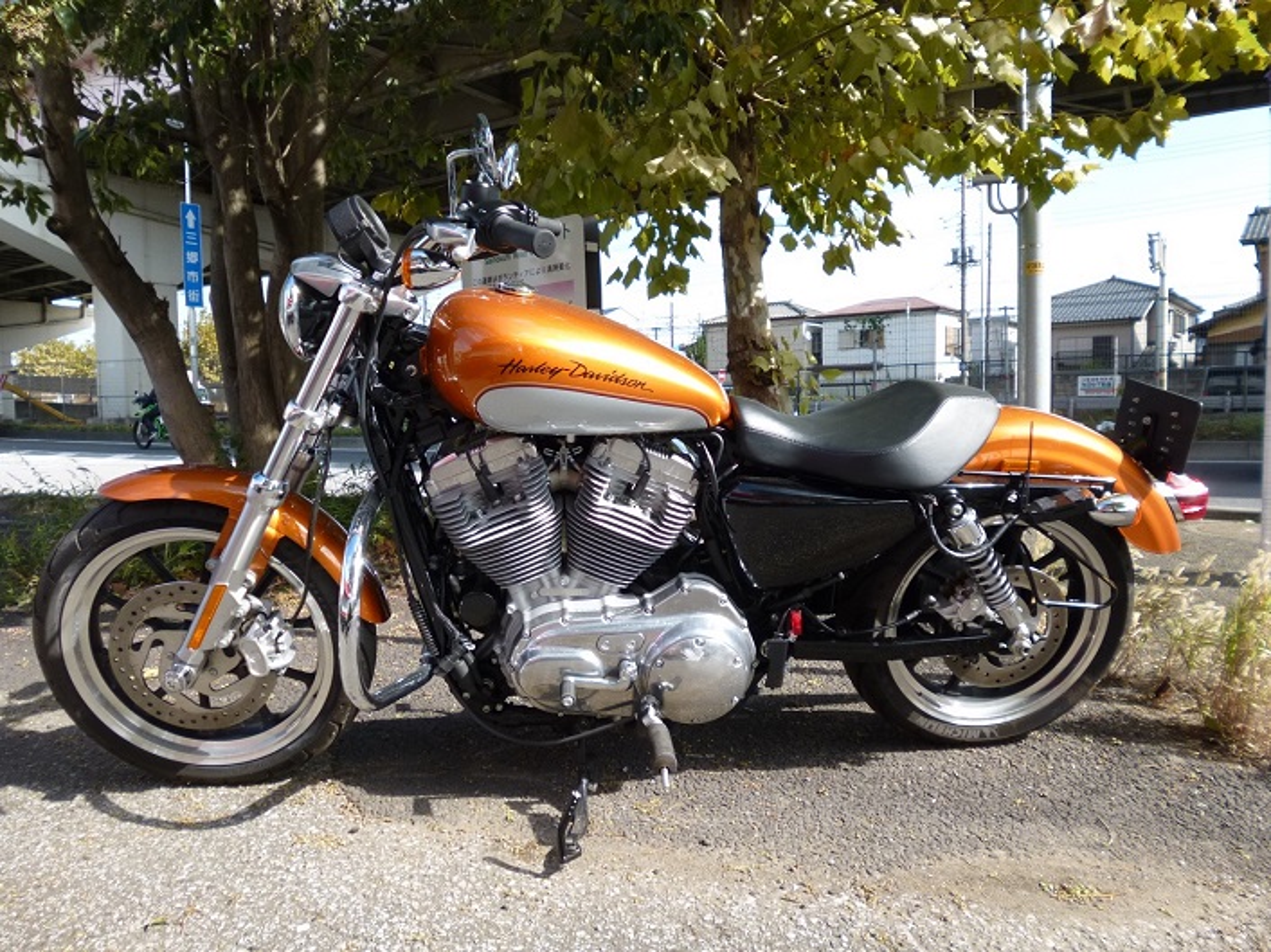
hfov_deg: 71.6
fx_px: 881
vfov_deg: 56.8
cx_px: 636
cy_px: 476
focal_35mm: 24
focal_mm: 4.3
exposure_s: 1/500
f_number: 2.8
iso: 100
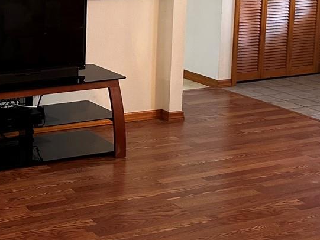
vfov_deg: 20.4
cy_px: 28
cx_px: -56
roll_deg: +0.6
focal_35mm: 71
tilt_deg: -9.3
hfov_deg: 24.9
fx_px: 656
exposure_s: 1/60
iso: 320
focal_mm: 6.86
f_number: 1.78
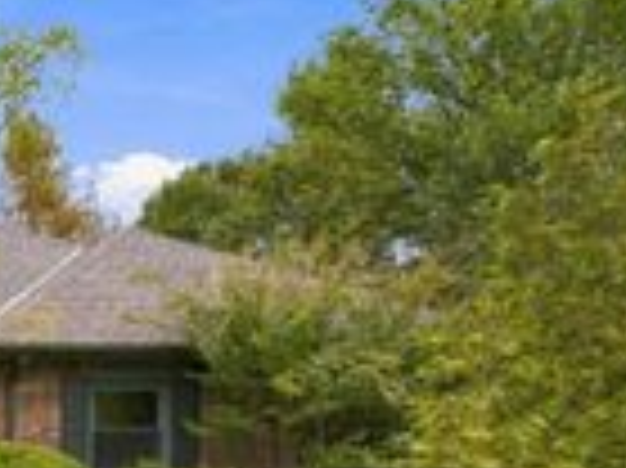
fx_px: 971
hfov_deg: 23.8
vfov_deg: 26.2
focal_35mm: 54
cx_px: -419
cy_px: 423
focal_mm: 15.5
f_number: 8
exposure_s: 1/640
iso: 500
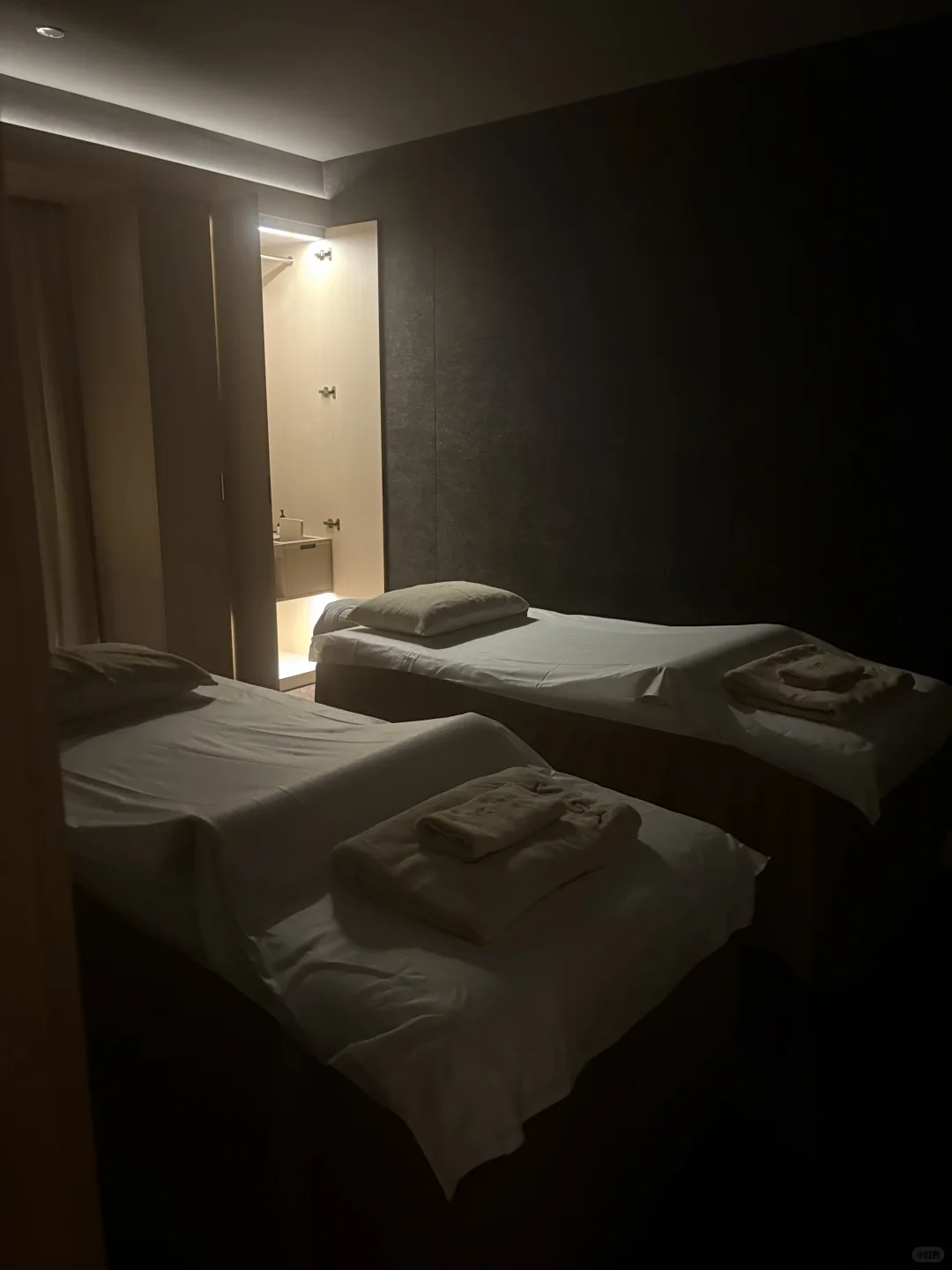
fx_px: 953
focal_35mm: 26
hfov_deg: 53.1
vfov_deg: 67.3
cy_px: 635
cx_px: 476
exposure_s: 1/23
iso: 1000
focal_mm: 5.96
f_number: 1.6
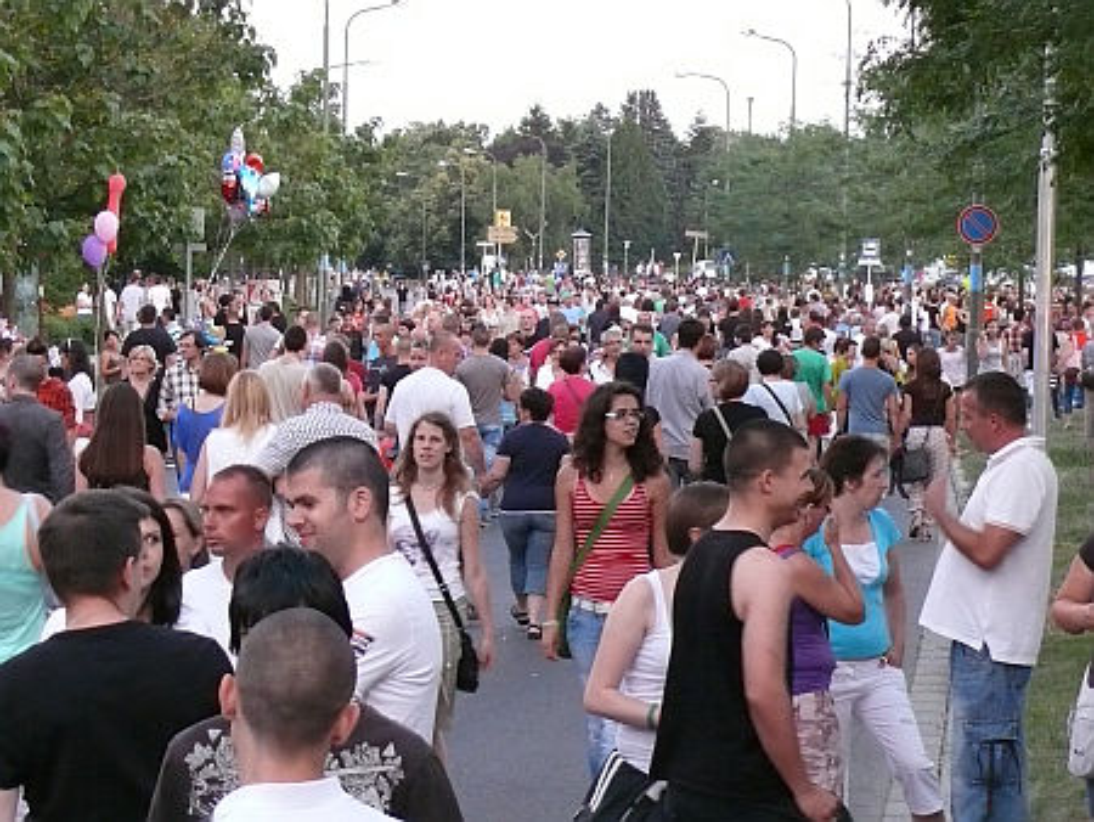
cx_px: 547
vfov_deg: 14.4
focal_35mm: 103
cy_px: 411
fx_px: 3257
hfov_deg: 19.1
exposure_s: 1/25
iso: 400
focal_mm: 13.5
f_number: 3.2
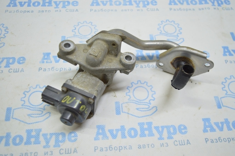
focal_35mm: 36
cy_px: 78
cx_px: 118
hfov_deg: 53.2
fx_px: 235
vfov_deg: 36.8
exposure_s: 1/60
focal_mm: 24
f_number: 4
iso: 400
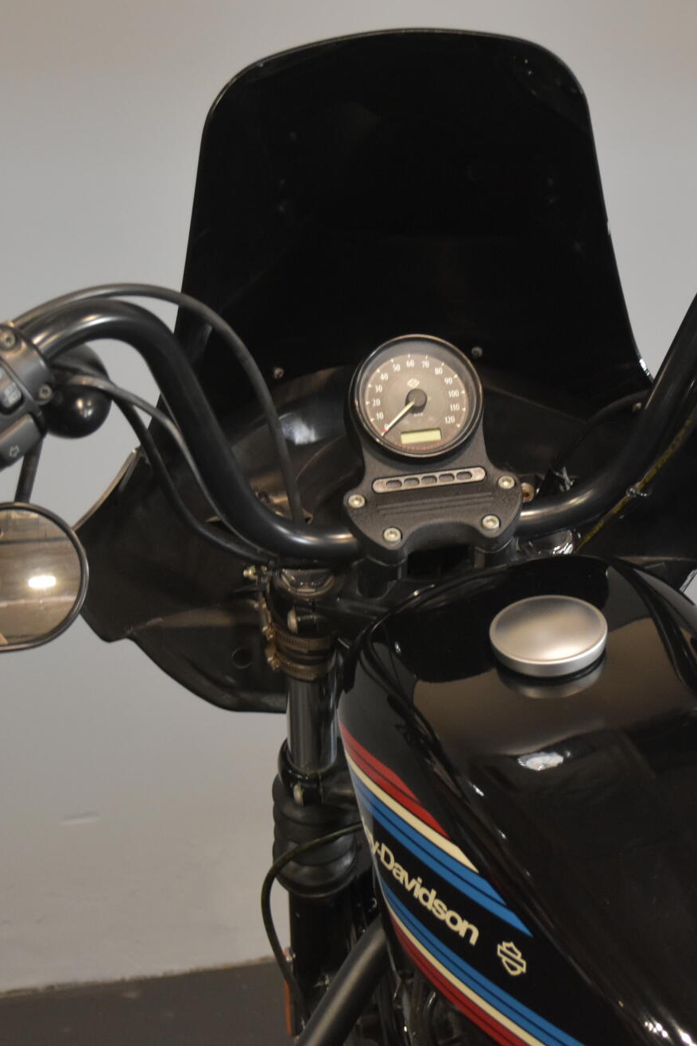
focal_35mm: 73
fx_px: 2120
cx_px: 459
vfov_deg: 27.7
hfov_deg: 18.6
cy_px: 528
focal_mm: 32
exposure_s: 1/30
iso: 1600
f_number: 4.8
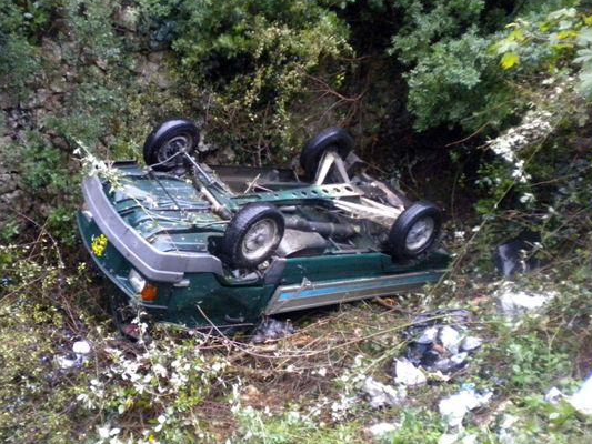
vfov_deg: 34.3
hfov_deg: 44.6
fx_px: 718
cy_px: 252
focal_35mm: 42
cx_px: 248
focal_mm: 6.3
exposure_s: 1/34.8
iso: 800
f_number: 3.1
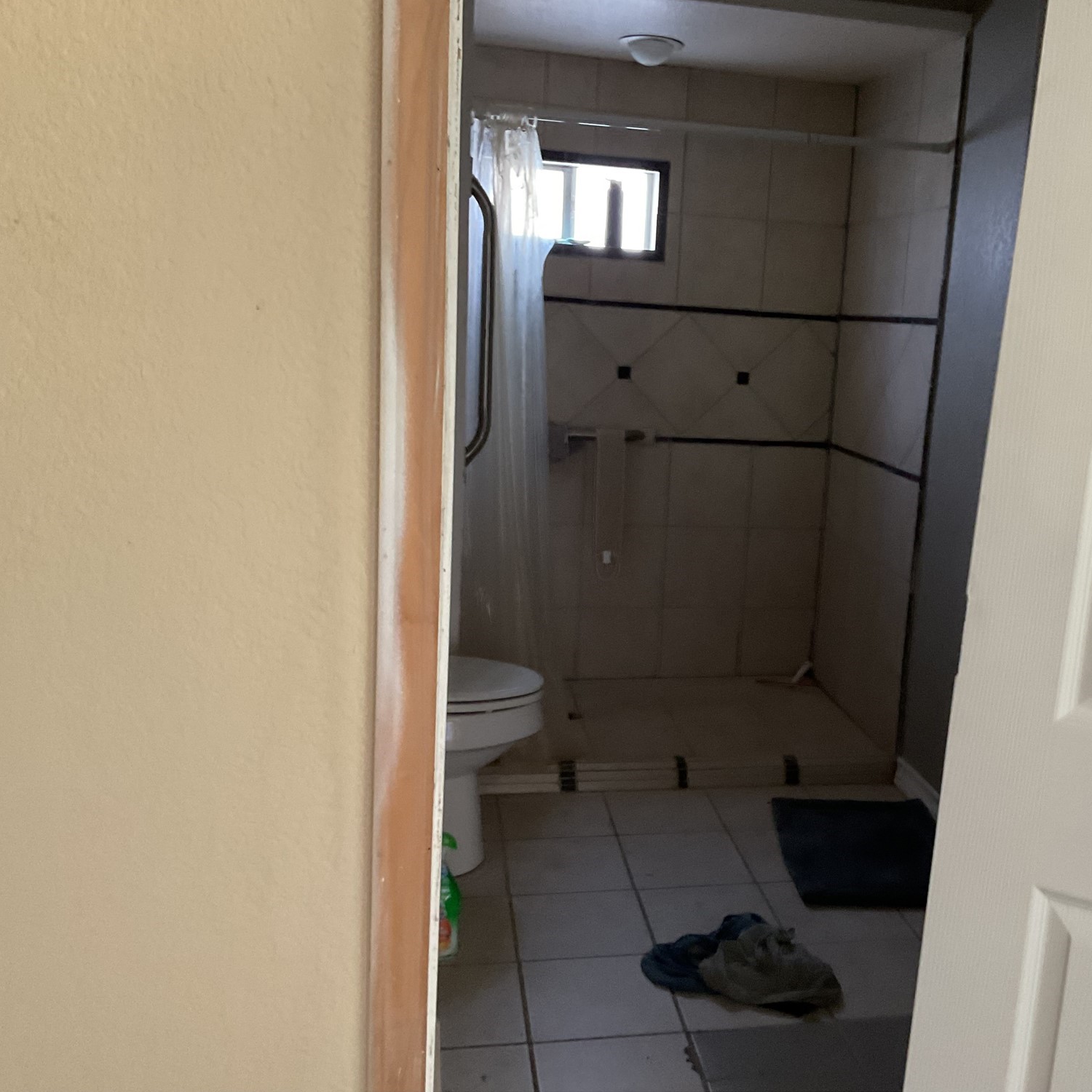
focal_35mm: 35
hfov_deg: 46.7
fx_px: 1249
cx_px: 698
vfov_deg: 47.2
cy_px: 534
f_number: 1.8
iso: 250
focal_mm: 3
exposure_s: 1/40
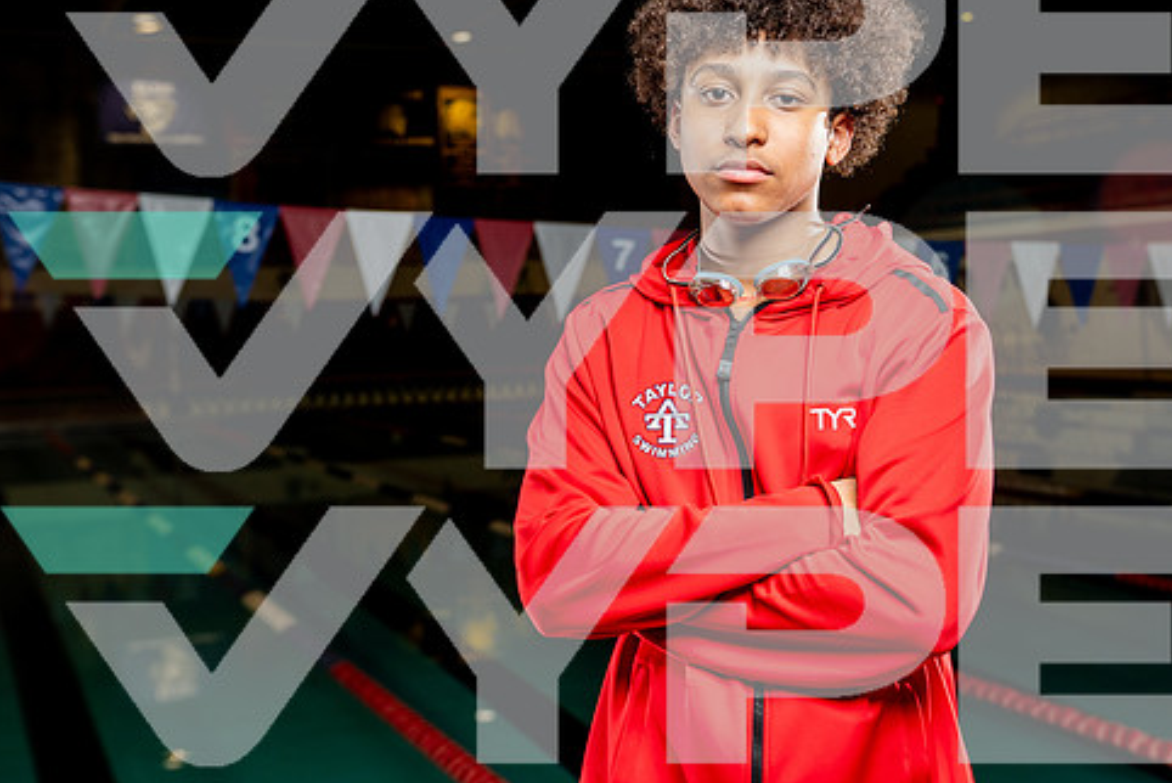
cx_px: 607
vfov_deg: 27.0
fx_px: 1629
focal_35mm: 50
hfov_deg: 39.6
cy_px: 337
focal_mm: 40
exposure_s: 1/250
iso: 320
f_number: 4.5
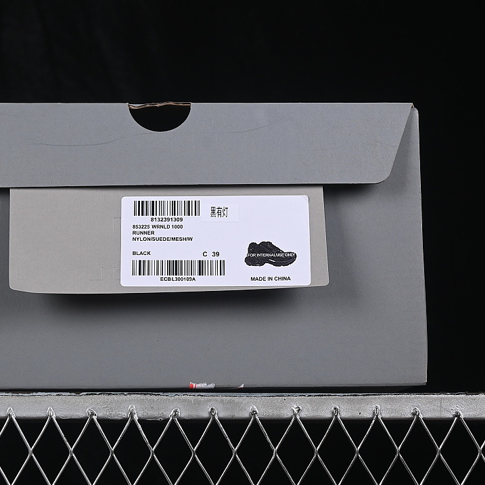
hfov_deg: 18.1
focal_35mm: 96
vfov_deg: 18.1
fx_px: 1522
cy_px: 243
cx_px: 164
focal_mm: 50
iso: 160
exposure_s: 1/80
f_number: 8
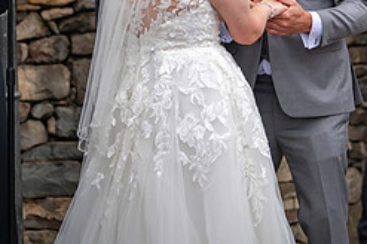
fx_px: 2871
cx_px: 324
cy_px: -22
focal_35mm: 282
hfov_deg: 7.3
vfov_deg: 4.8
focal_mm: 120
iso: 640
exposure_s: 1/640
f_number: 2.8
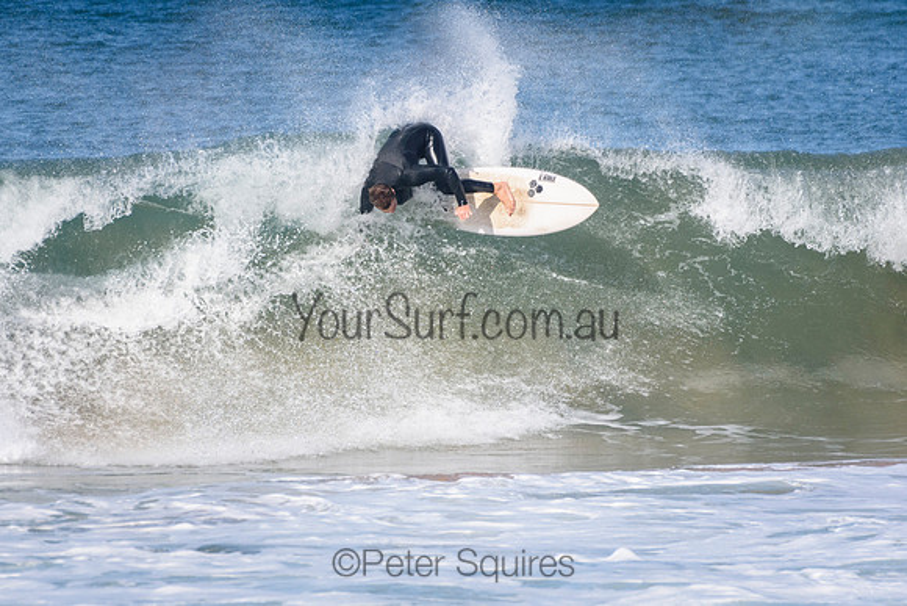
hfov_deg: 2.7
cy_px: 303
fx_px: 18902
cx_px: 454
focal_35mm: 750
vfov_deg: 1.8
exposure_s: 1/4000
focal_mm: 500
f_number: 5.6
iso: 640
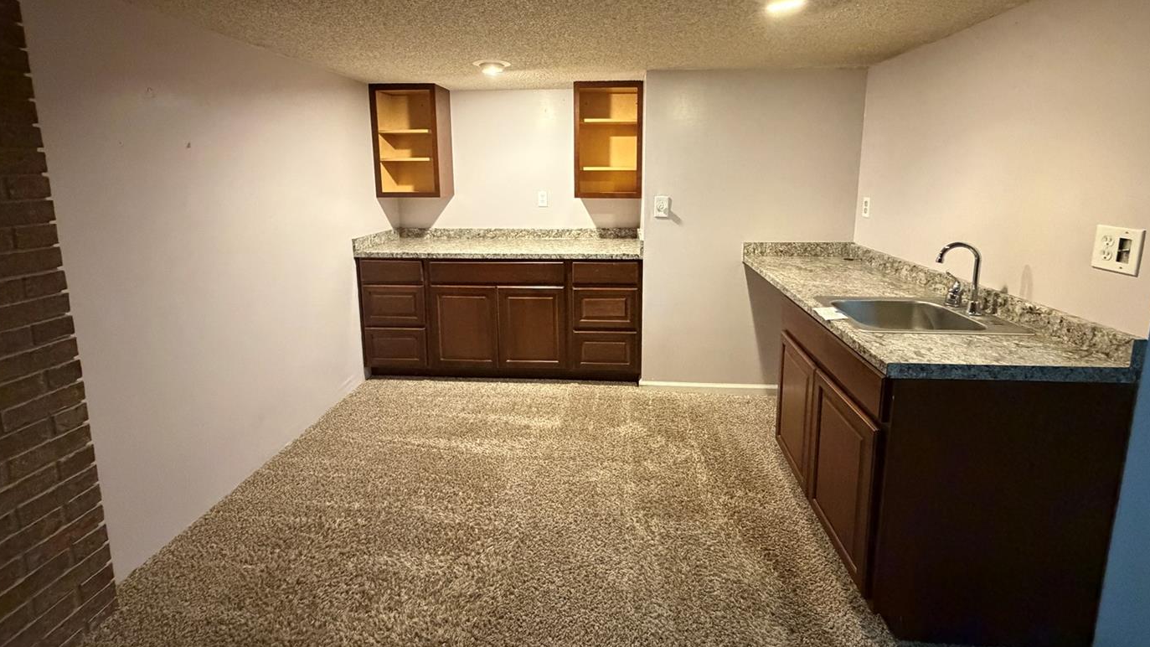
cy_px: 237
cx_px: 593
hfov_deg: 99.3
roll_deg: +0.5
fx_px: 488
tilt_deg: -8.2
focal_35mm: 16
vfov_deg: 65.9
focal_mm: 2.22
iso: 1000
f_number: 2.2
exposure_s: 1/60
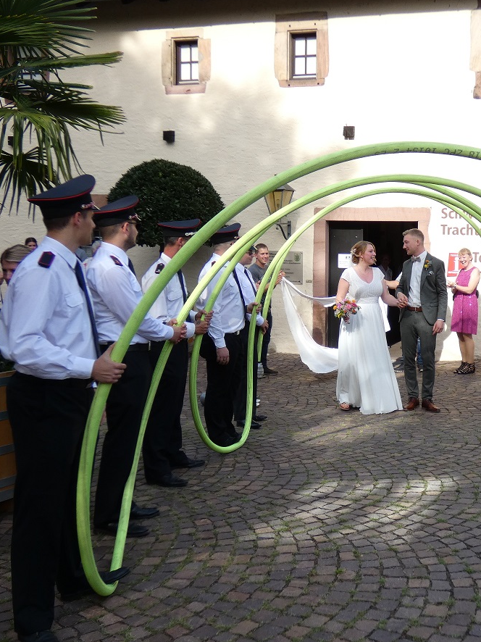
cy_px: 322
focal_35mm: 42
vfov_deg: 44.8
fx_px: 779
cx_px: 396
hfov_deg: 33.2
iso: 80
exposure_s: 1/400
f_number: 3.3
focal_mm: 5.5
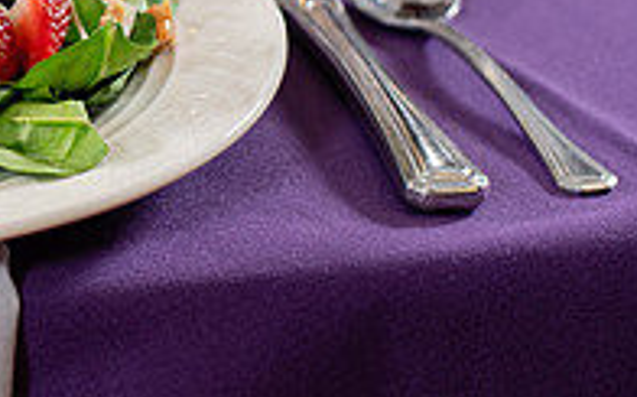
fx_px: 2618
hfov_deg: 13.3
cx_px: -231
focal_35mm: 151
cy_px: -15
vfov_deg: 8.6
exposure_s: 1/200
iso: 320
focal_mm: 50
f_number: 3.5
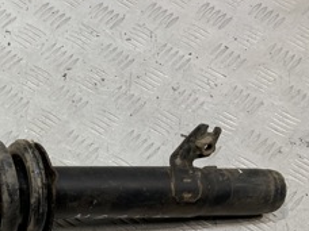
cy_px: 290
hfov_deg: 23.4
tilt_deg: -58.6
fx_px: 652
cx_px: -100
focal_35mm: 73
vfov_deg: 18.9
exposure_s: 1/50
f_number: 1.8
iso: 50
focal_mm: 4.25
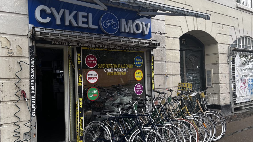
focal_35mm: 30
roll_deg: +1.4
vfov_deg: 38.9
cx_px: 119
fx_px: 201
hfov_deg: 64.3
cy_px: 75
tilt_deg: +0.4
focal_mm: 5.96
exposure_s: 1/423
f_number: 1.6
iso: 50
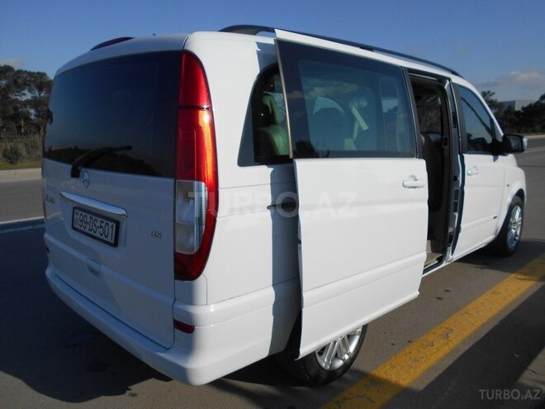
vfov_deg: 53.1
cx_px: 272
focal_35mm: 26
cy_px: 204
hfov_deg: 67.3
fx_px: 409
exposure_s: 1/320
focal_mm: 4.6
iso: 80
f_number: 8
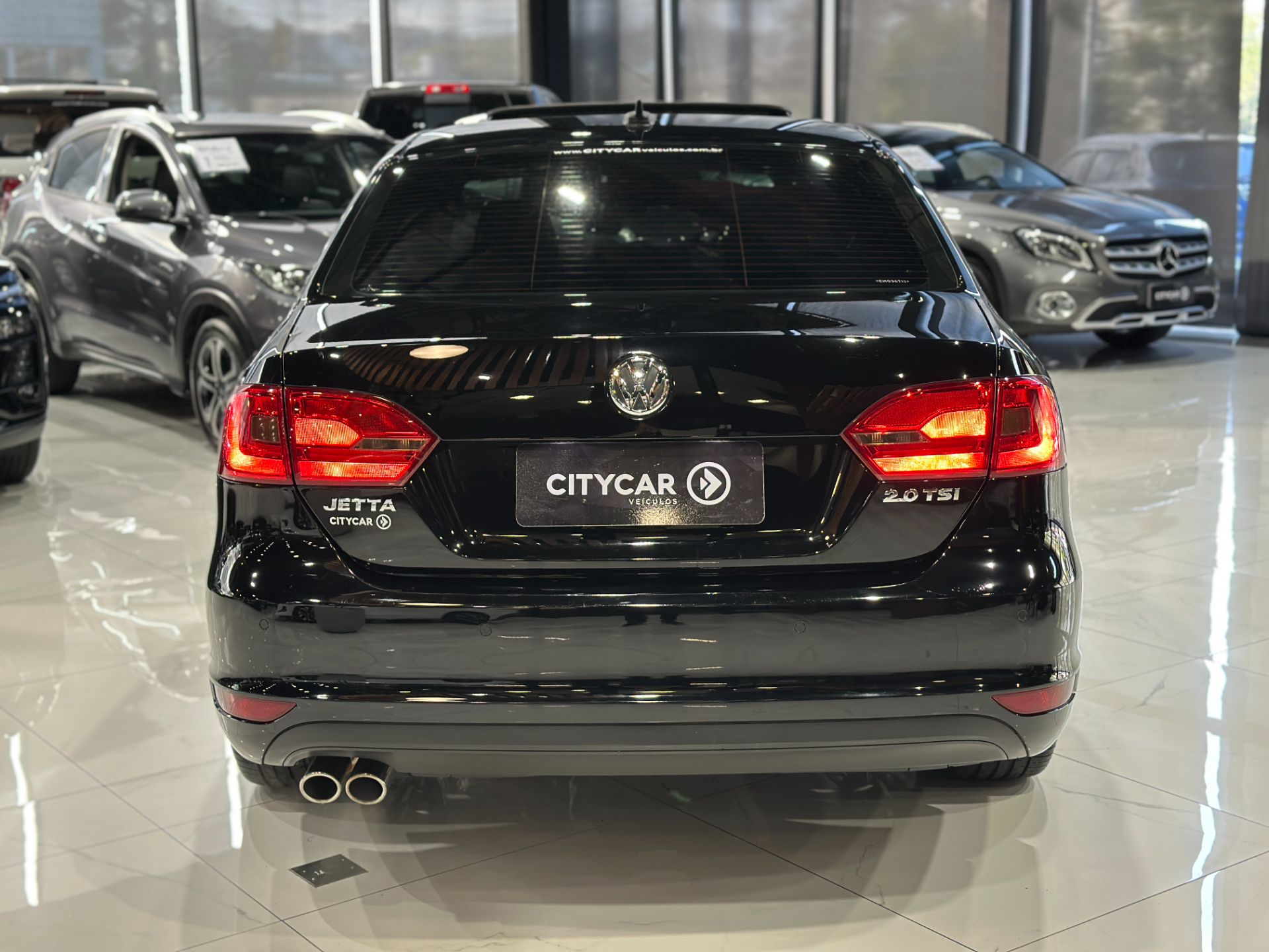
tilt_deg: -11.1
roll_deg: +0.8
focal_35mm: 48
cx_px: 634
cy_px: 476
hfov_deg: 39.7
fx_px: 1760
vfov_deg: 30.3
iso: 160
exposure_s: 1/60
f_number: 1.78
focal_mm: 6.86
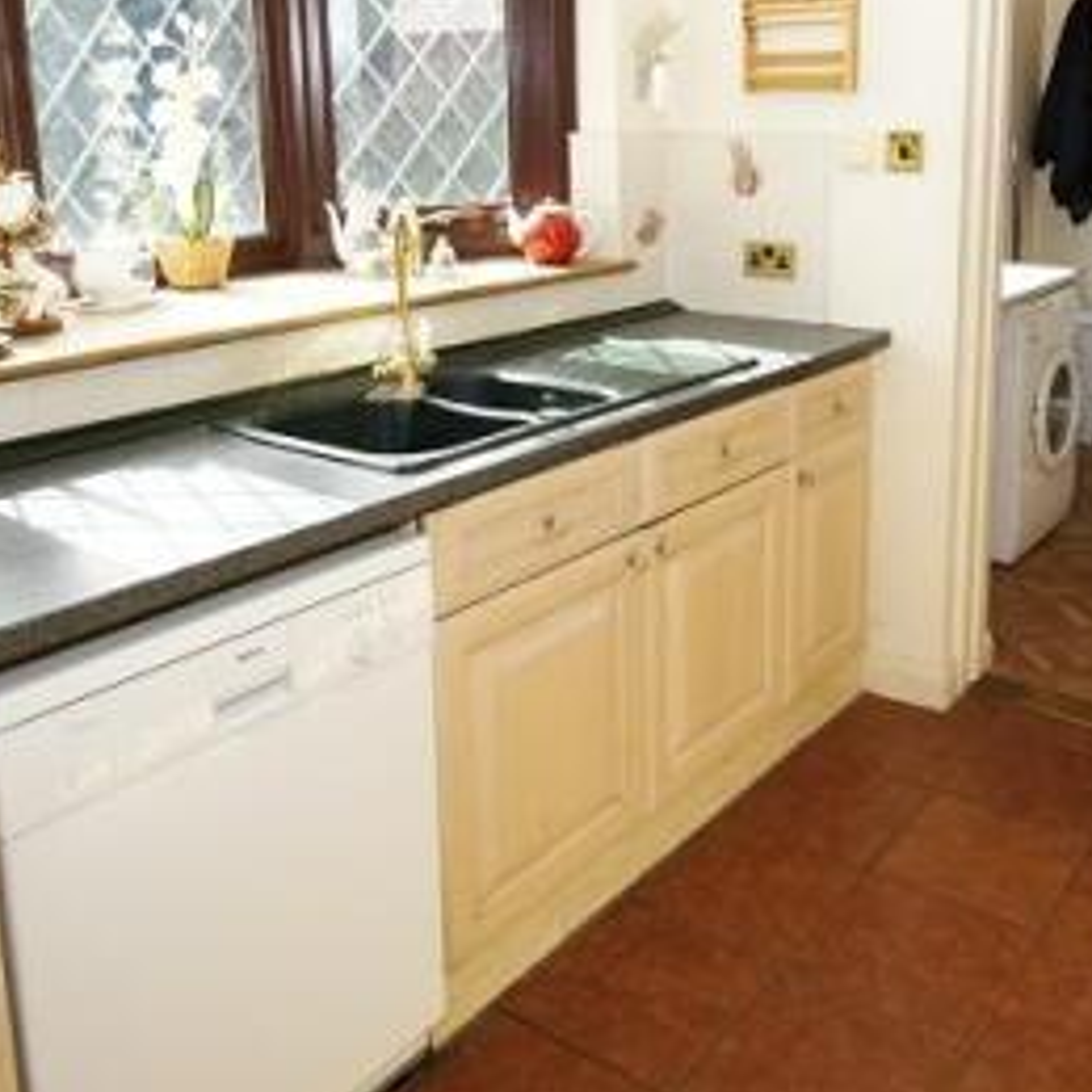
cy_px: 363
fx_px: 1142
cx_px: 649
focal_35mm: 32
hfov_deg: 50.8
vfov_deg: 50.2
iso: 200
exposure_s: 1/160
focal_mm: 10
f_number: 4
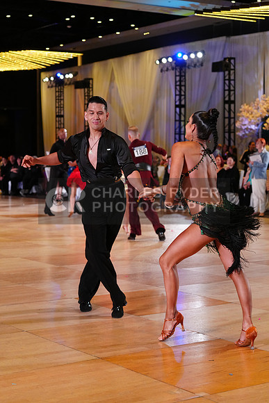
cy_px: 202
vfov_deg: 28.8
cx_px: 134
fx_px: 784
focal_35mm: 70
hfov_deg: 19.5
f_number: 4
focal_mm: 70
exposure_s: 1/400
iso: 2500
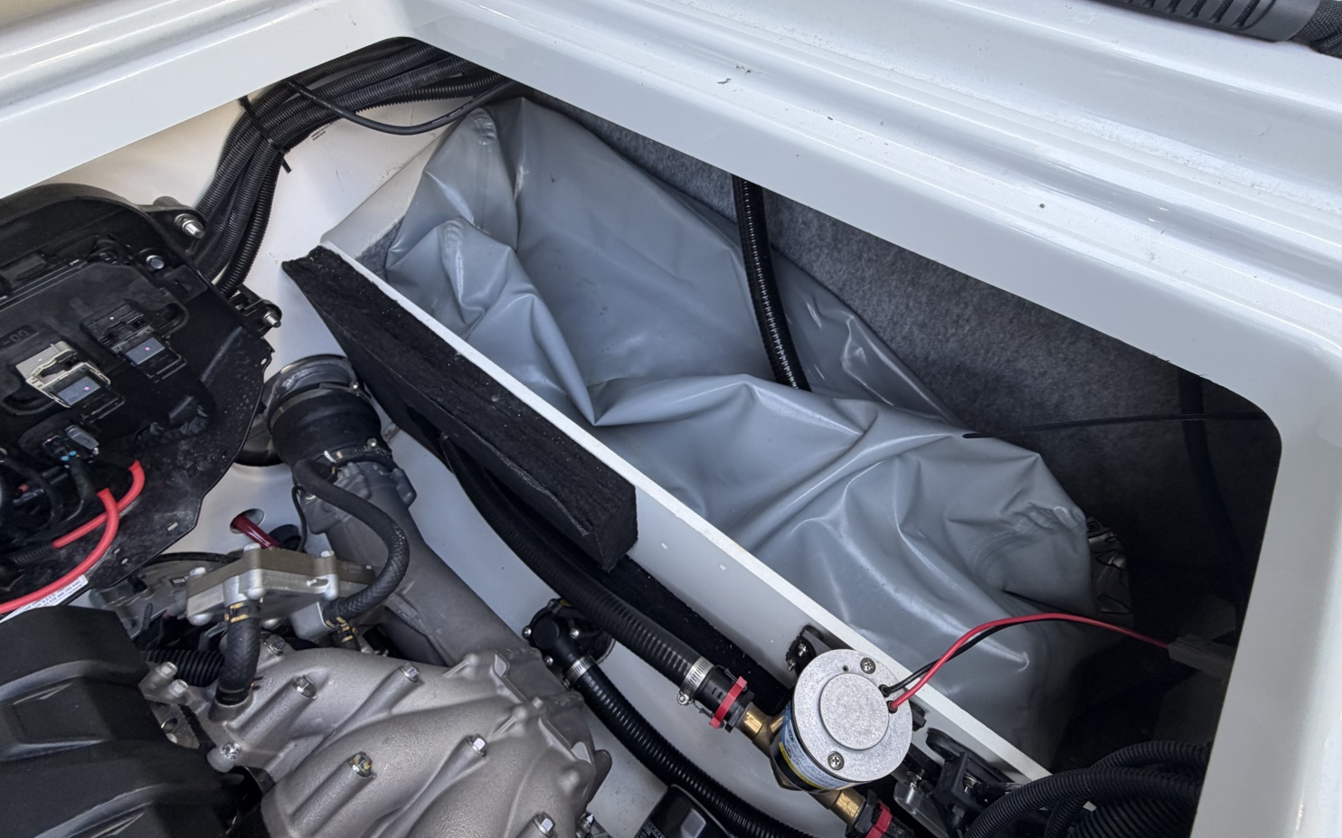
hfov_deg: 97.8
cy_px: 398
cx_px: 693
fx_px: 585
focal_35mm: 16
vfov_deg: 71.2
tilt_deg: -56.2
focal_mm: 2.22
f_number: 2.2
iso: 100
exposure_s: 1/121
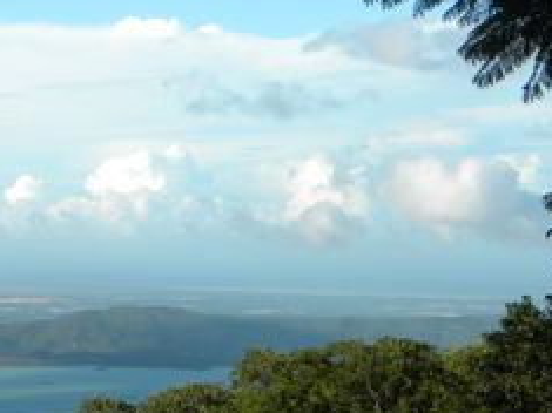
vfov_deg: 12.3
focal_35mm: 120
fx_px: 1913
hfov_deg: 15.8
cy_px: 260
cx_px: -124
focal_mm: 8.6
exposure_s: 1/552
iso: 80
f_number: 3.9
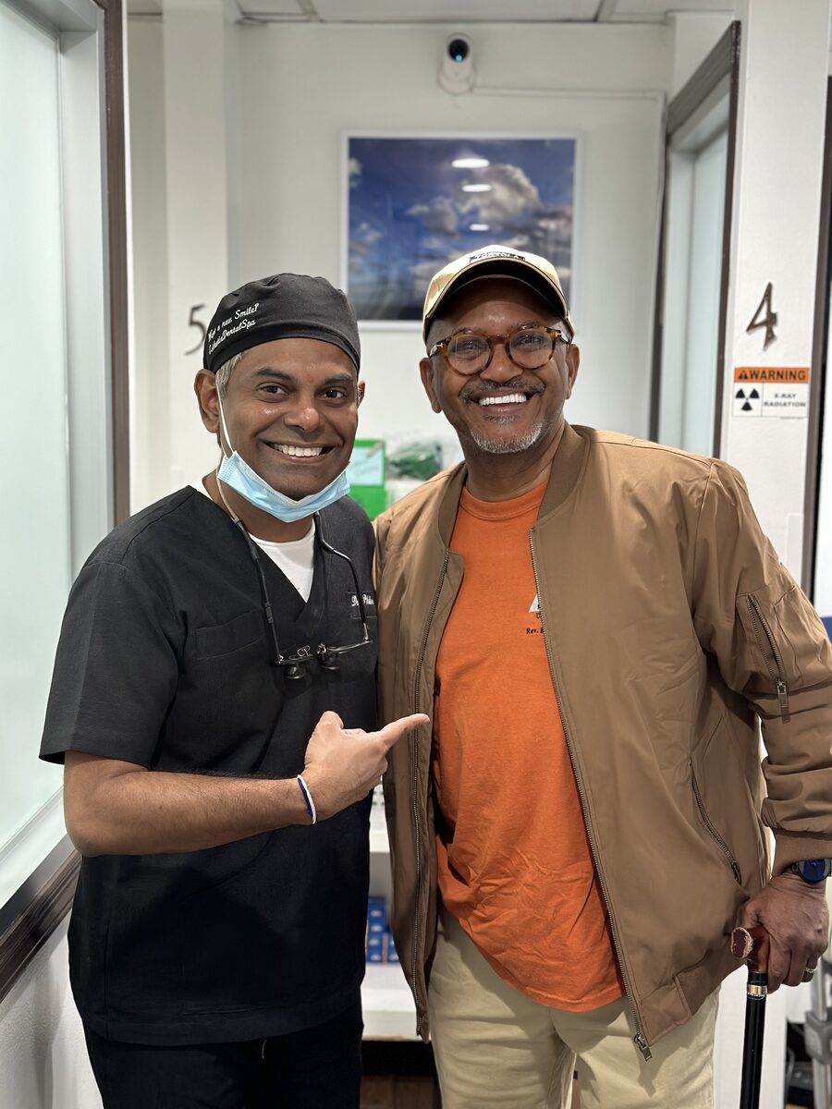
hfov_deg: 30.3
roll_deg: -1.3
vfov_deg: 39.7
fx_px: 1538
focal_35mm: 48
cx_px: 416
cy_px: 554
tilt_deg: -7.0
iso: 250
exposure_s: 1/40
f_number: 1.78
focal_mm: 6.86
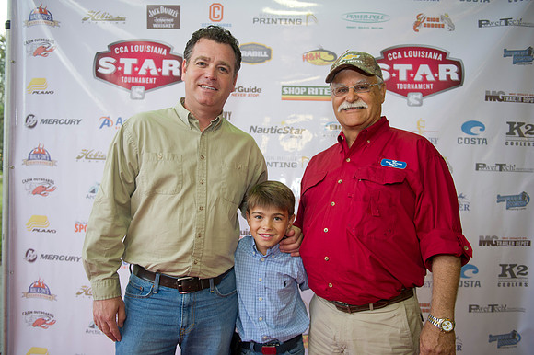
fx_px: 430
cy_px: 178
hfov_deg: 63.7
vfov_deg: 44.9
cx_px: 267
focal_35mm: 29
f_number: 2.8
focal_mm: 29
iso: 640
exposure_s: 1/100
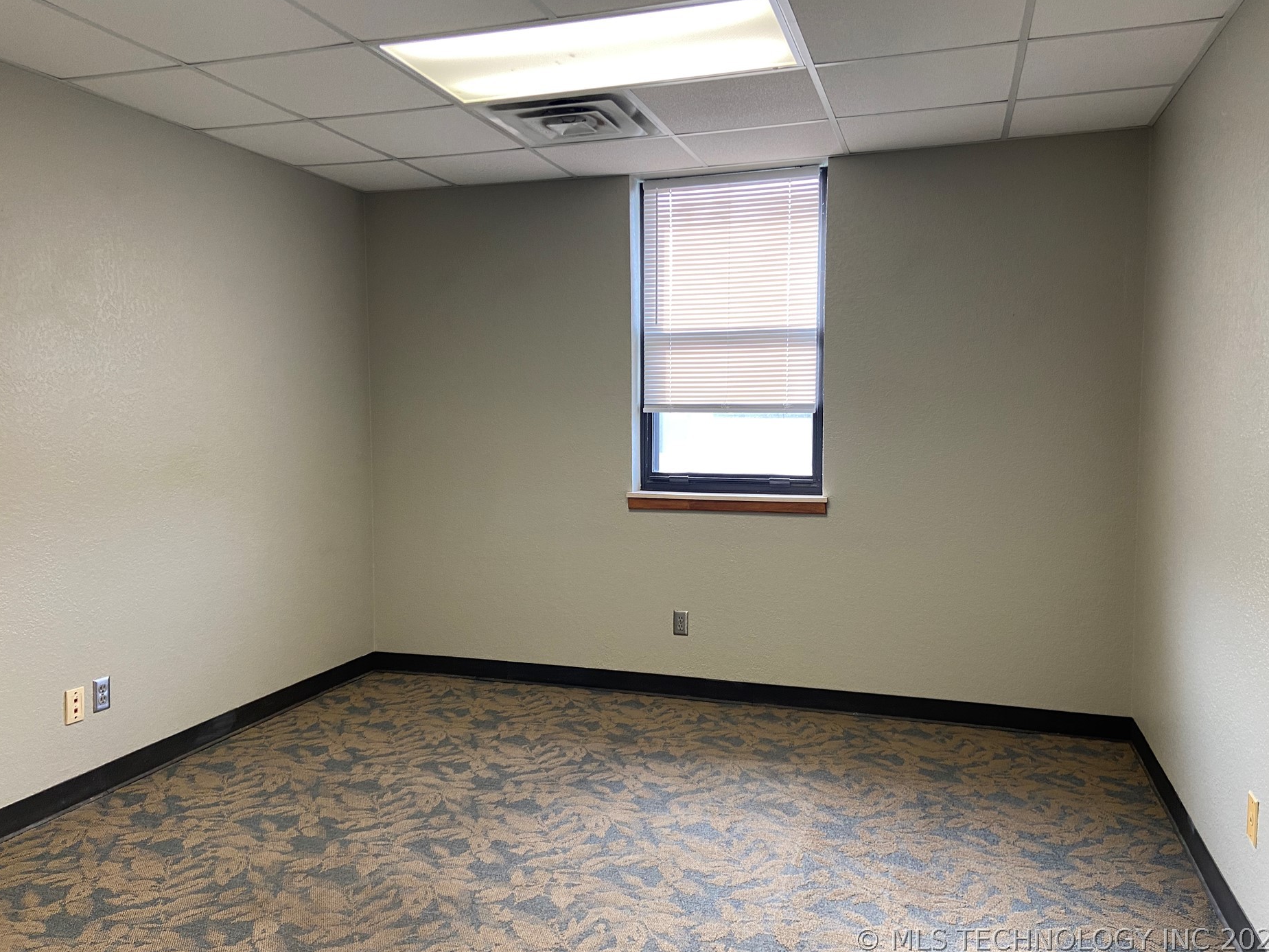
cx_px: 639
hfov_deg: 65.3
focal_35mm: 27
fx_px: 990
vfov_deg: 51.4
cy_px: 468
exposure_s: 1/60
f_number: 1.8
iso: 80
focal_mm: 4.25
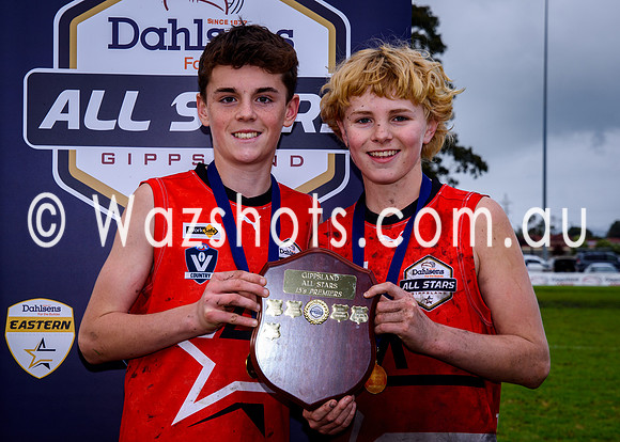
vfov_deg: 15.2
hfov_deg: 21.1
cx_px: 237
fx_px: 1661
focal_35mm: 94
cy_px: 244
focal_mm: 44
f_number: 5.6
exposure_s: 1/160
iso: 100
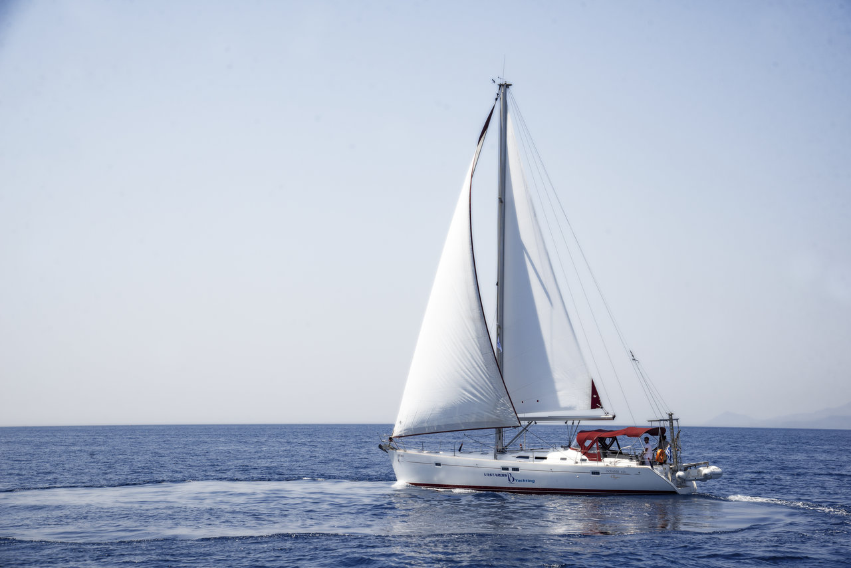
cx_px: 426
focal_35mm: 65
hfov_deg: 31.0
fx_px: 1537
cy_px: 284
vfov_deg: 20.9
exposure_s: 1/640
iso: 200
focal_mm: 65
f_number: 10
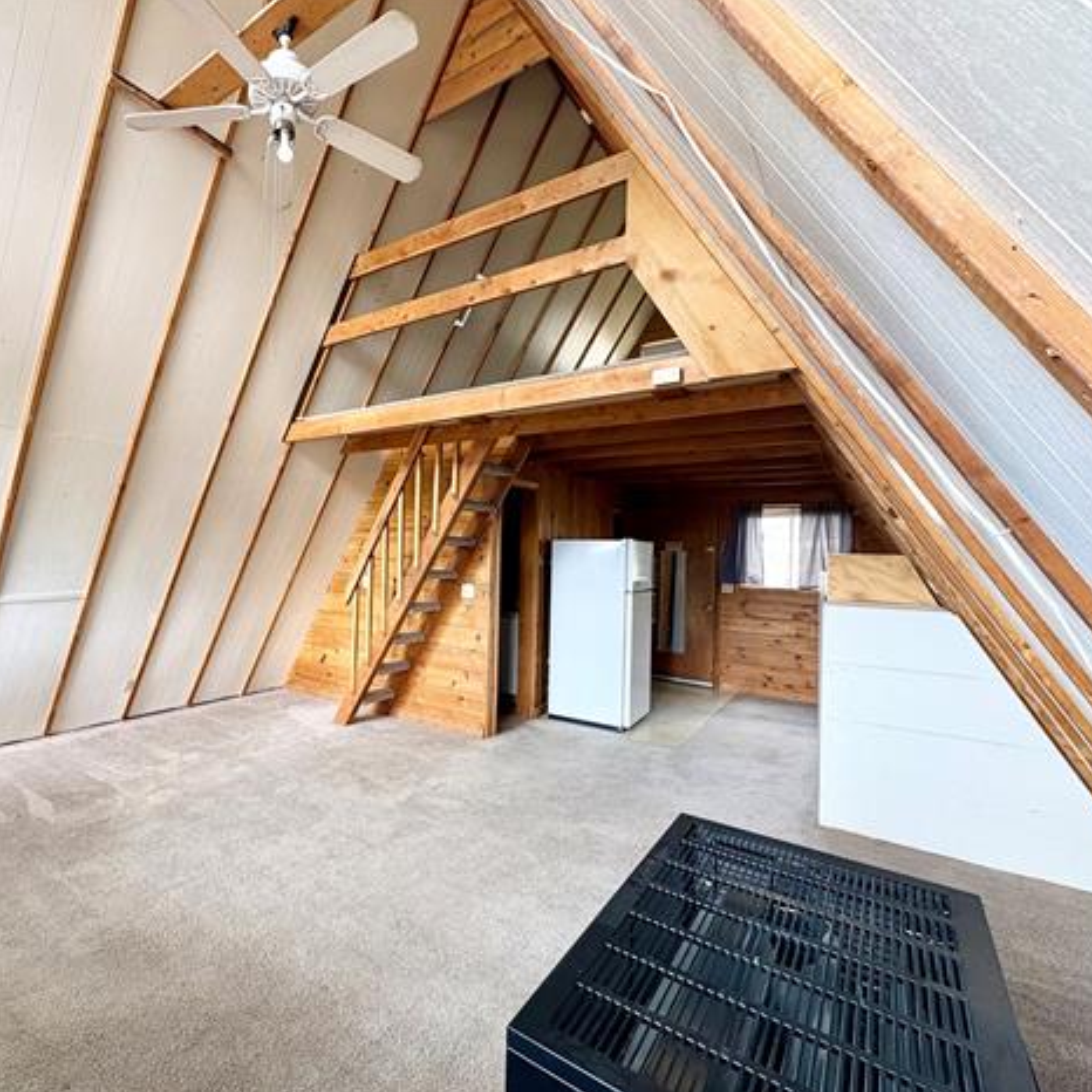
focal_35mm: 17
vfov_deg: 84.0
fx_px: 607
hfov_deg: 81.3
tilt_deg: -0.4
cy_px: 554
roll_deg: -2.0
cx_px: 370
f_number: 2.2
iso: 200
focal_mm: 2.22
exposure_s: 1/99
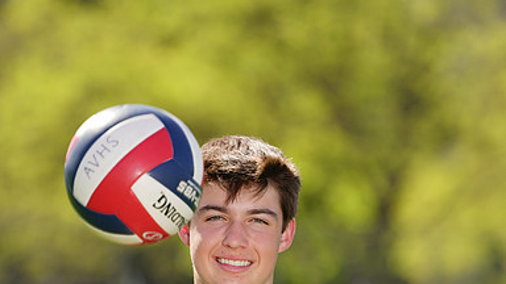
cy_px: 334
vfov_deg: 2.5
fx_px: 6494
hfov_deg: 4.5
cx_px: 254
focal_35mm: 484
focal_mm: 306
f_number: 6.3
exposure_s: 1/200
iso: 64
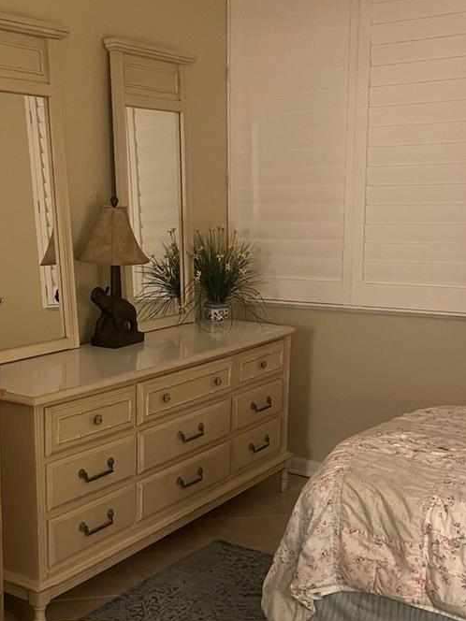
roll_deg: +1.3
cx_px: 196
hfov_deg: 30.8
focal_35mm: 47
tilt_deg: -11.5
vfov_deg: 40.2
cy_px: 378
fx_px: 844
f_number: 1.6
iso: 640
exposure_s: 1/40
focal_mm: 4.2
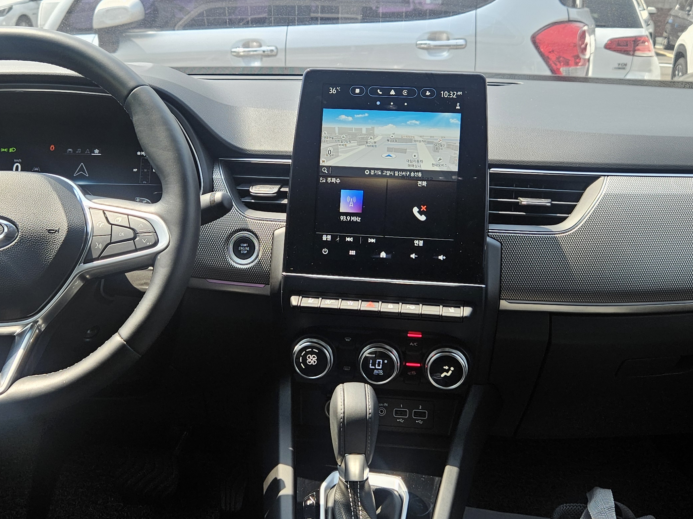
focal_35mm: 44
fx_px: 881
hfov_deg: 42.9
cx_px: 346
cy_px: 241
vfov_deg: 32.9
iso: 32
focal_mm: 5.4
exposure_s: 1/120
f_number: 1.8
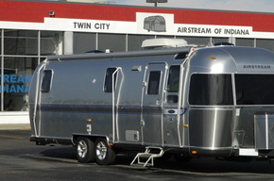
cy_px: 71
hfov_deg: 14.4
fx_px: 1086
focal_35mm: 143
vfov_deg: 9.5
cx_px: 152
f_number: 14
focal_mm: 70
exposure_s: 1/800
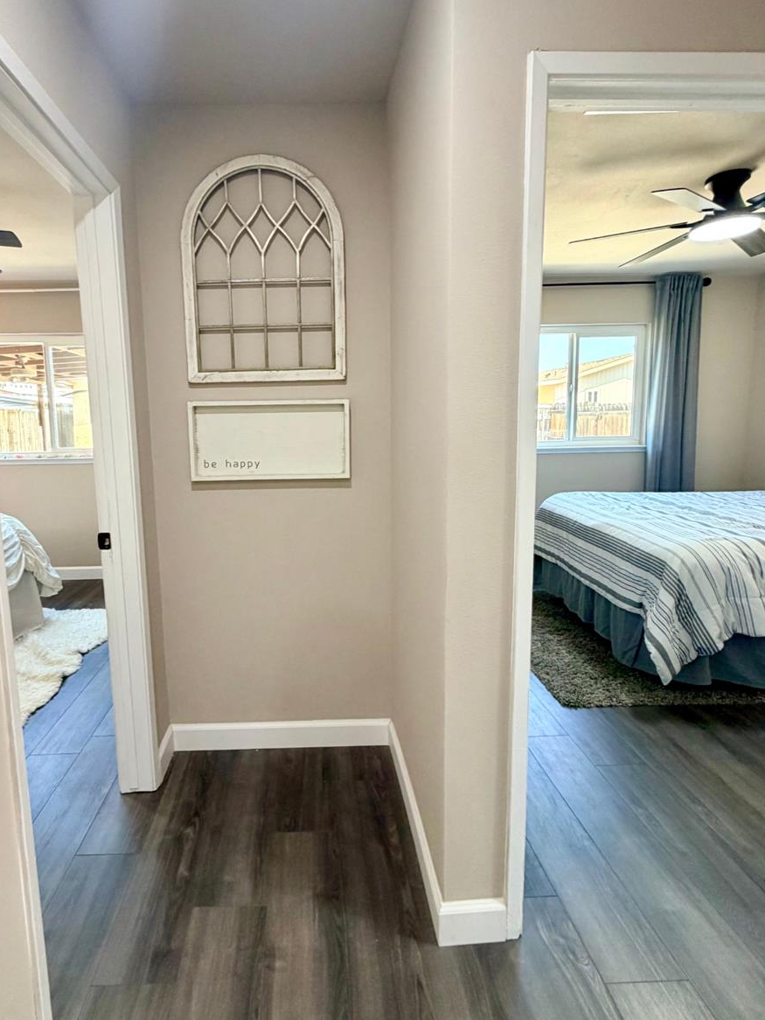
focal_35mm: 18
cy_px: 487
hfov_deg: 71.1
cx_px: 320
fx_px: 530
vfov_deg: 87.7
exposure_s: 1/60
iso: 200
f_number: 2.2
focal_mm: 2.22
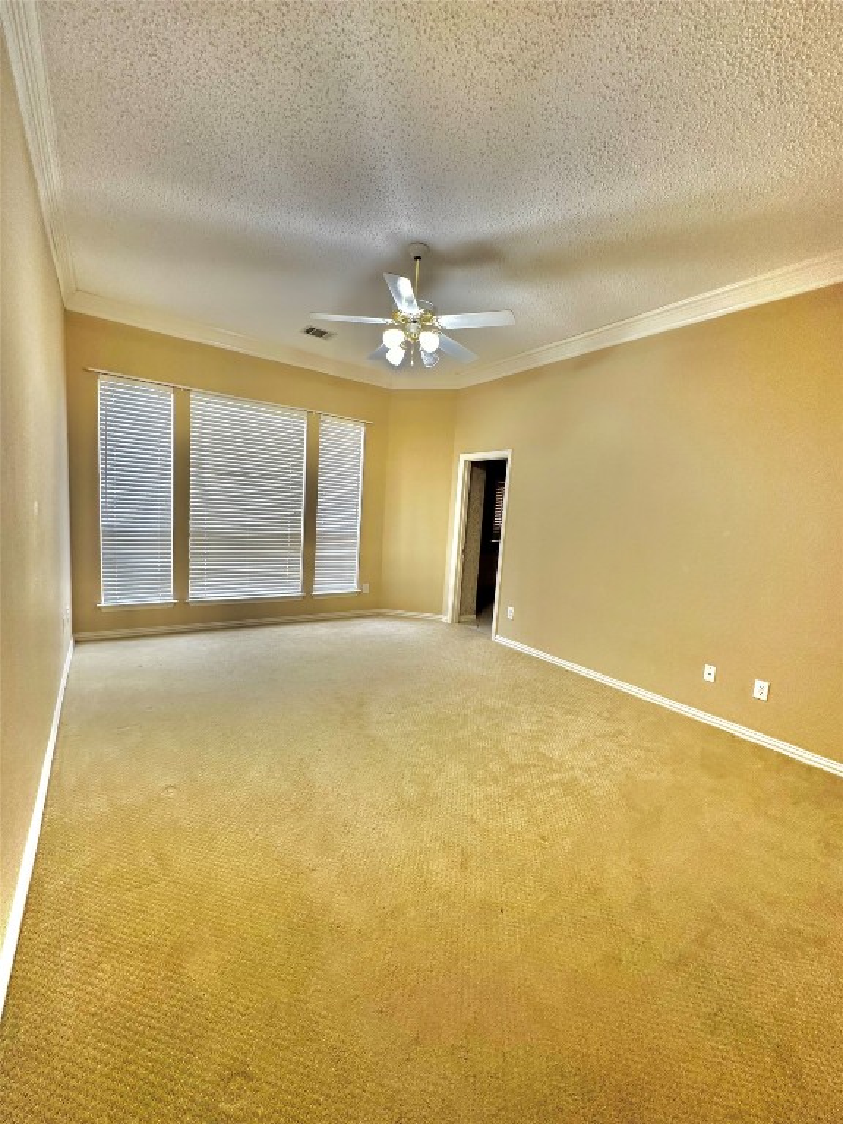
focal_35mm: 14
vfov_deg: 102.1
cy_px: 562
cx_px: 422
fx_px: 455
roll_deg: -4.0
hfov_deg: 85.7
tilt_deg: -6.2
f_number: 2.2
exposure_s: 1/60
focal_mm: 2.22
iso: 200
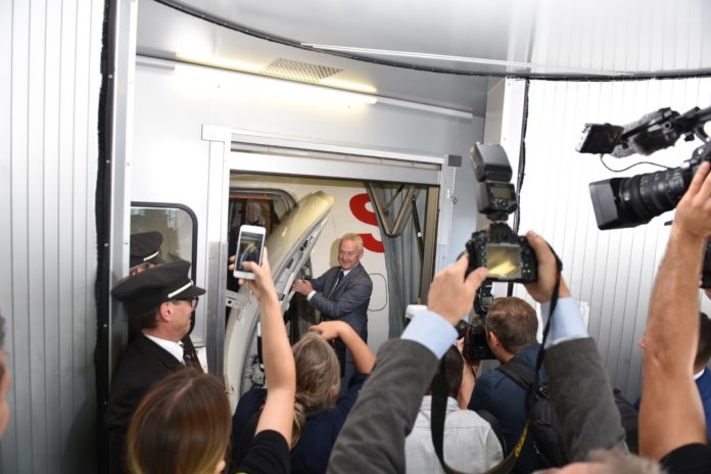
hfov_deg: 73.7
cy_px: 237
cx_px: 356
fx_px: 474
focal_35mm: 24
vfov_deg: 53.1
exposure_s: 1/80
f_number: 4.5
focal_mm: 24
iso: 400
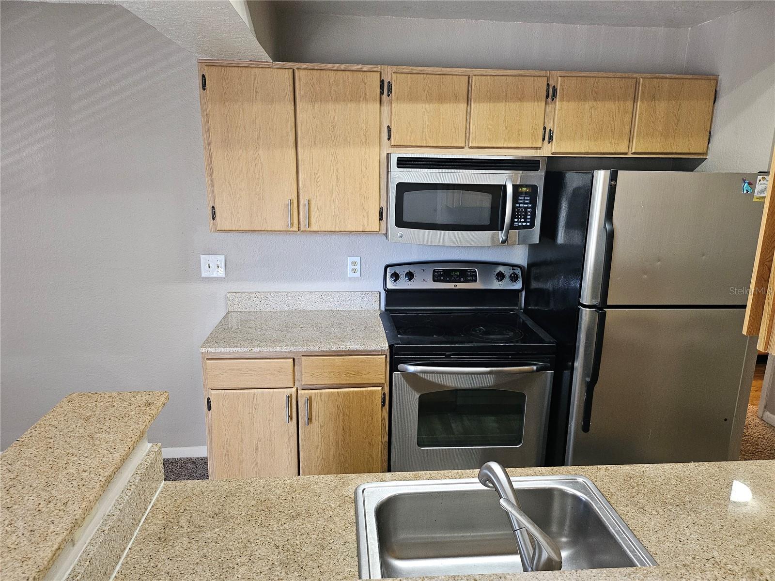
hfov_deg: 71.6
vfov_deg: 56.8
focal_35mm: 24
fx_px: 537
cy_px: 290
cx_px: 388
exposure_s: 1/120
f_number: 1.8
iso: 320
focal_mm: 5
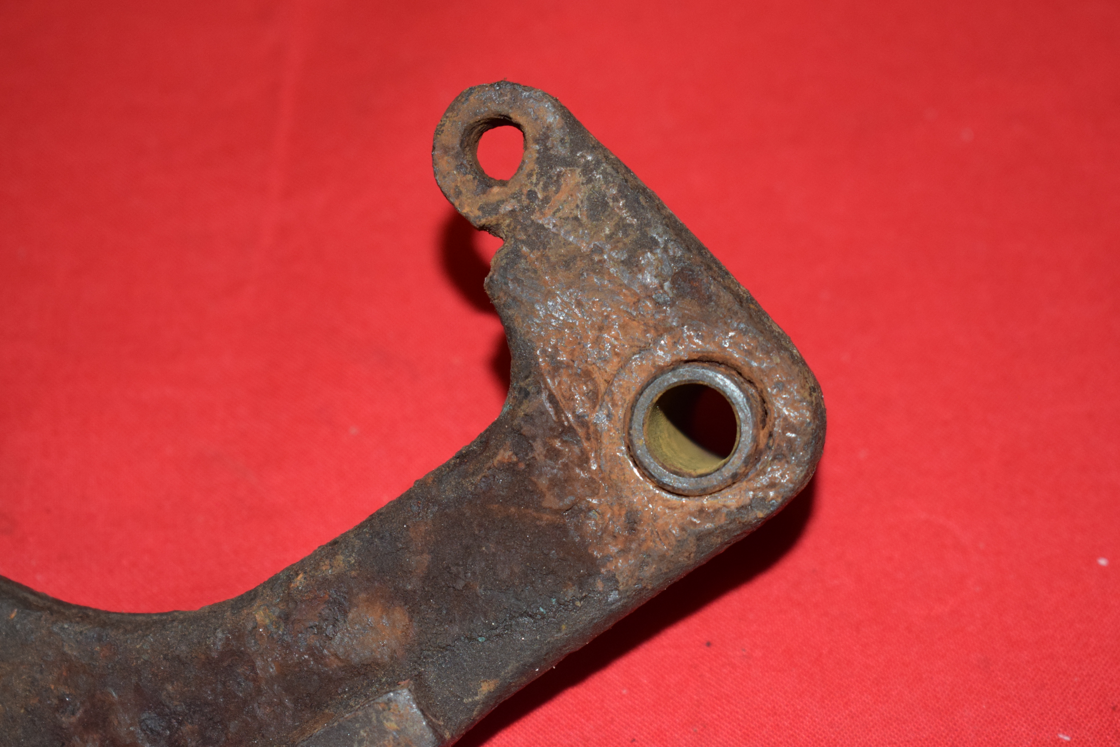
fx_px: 2567
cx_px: 560
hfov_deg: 24.6
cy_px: 374
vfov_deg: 16.6
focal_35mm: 82
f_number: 5.6
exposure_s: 1/200
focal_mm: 55
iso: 1250
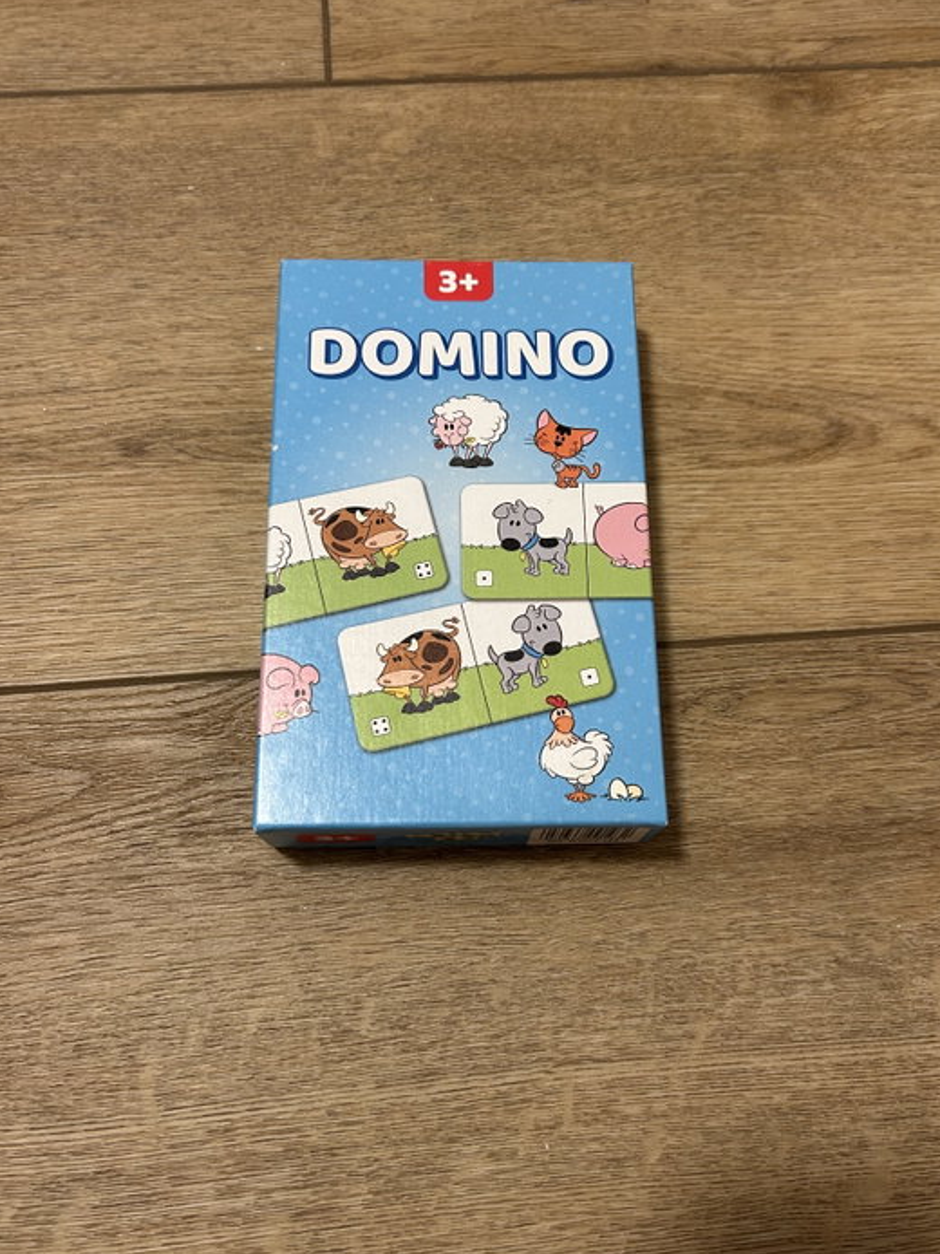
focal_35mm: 31
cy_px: 606
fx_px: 1123
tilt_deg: -72.1
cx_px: 503
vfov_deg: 58.4
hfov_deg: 45.4
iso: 125
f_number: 1.5
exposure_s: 1/50
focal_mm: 5.7
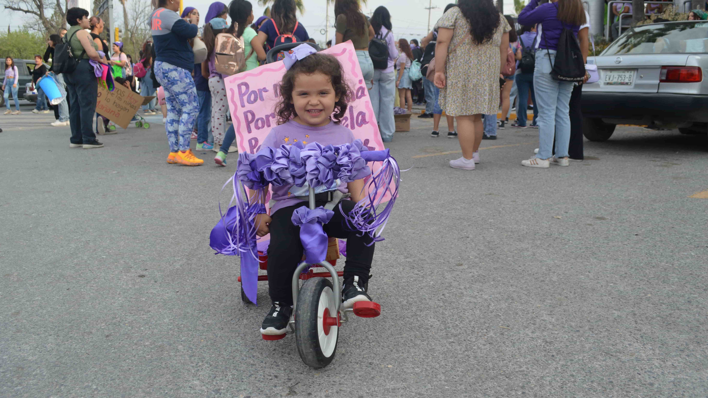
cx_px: 349
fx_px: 544
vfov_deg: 40.0
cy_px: 164
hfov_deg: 66.1
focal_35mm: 29
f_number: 6.3
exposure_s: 1/160
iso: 100
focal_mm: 18
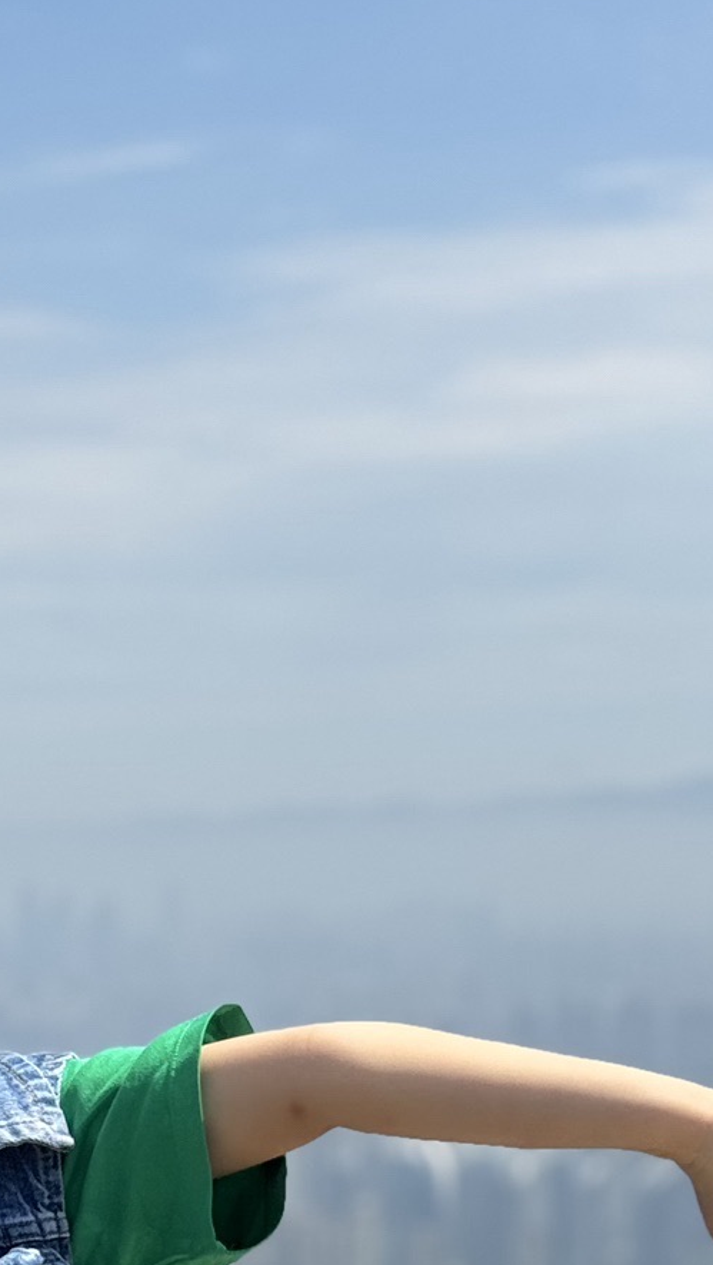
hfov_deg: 10.1
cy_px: 1032
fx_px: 3962
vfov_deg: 18.0
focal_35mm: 118
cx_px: -133
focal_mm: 6.76
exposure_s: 1/5848
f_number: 1.78
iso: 64
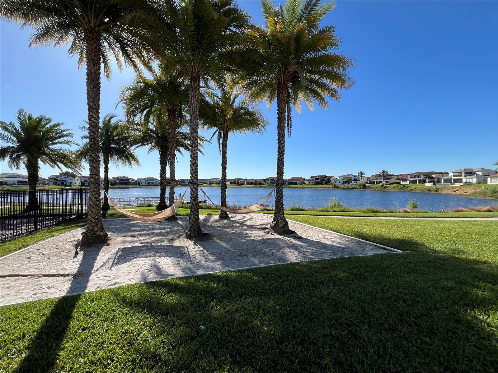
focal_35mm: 13
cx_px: 249
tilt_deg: -1.3
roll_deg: +0.0
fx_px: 187
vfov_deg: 89.9
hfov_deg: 106.2
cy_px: 186
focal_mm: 1.57
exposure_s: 1/2096
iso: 32
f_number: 1.8
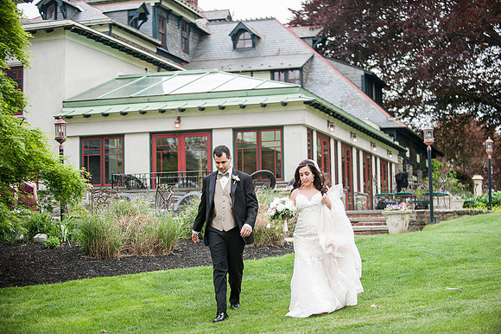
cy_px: 167
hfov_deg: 28.9
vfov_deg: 19.4
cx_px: 250
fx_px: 974
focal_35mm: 70
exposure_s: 1/3200
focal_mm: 70
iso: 800
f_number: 2.8
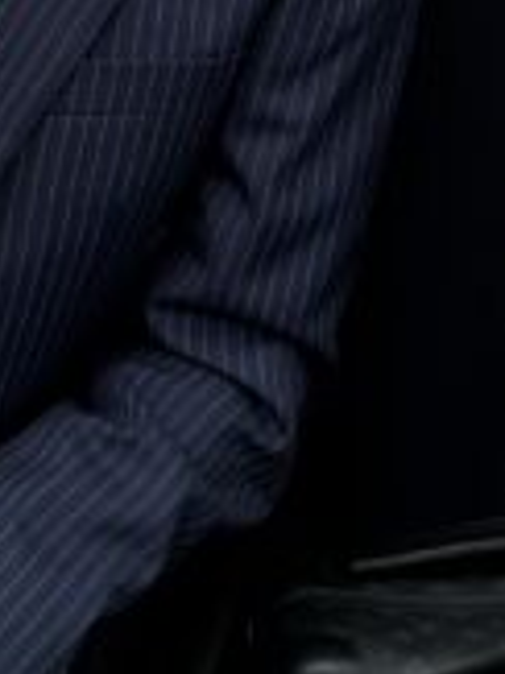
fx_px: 2941
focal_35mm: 151
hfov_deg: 9.8
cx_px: 439
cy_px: -476
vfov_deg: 12.2
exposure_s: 1/689
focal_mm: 6.76
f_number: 1.78
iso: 80
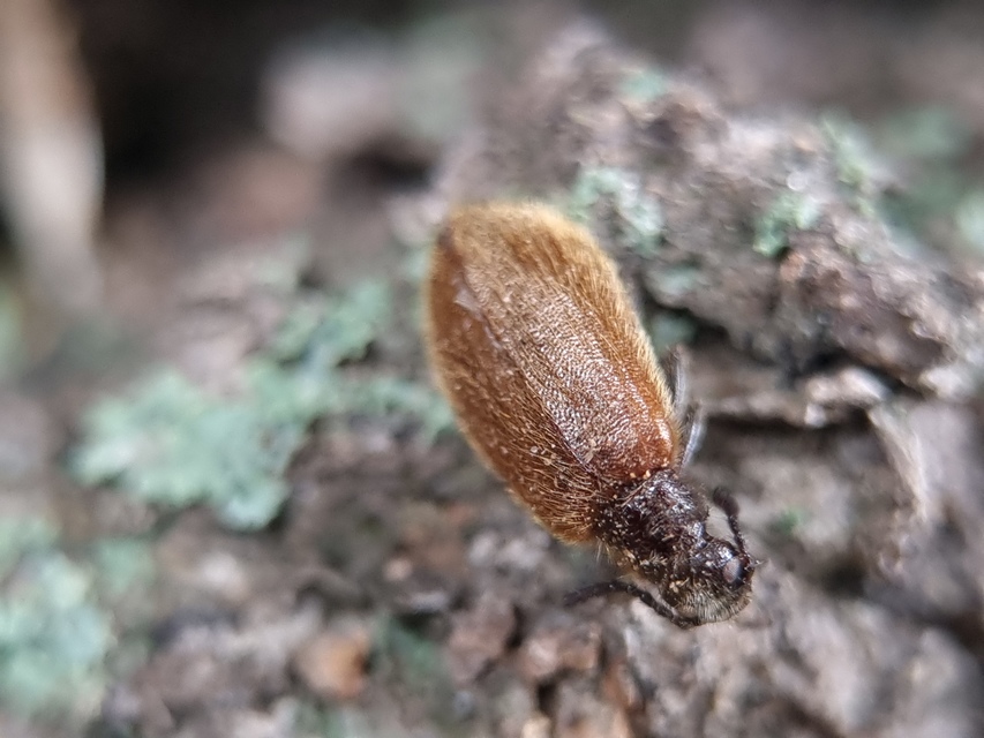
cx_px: 492
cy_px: 369
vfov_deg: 53.1
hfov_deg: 67.3
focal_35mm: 26
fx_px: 739
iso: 320
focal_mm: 5.4
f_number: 1.8
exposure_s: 1/25
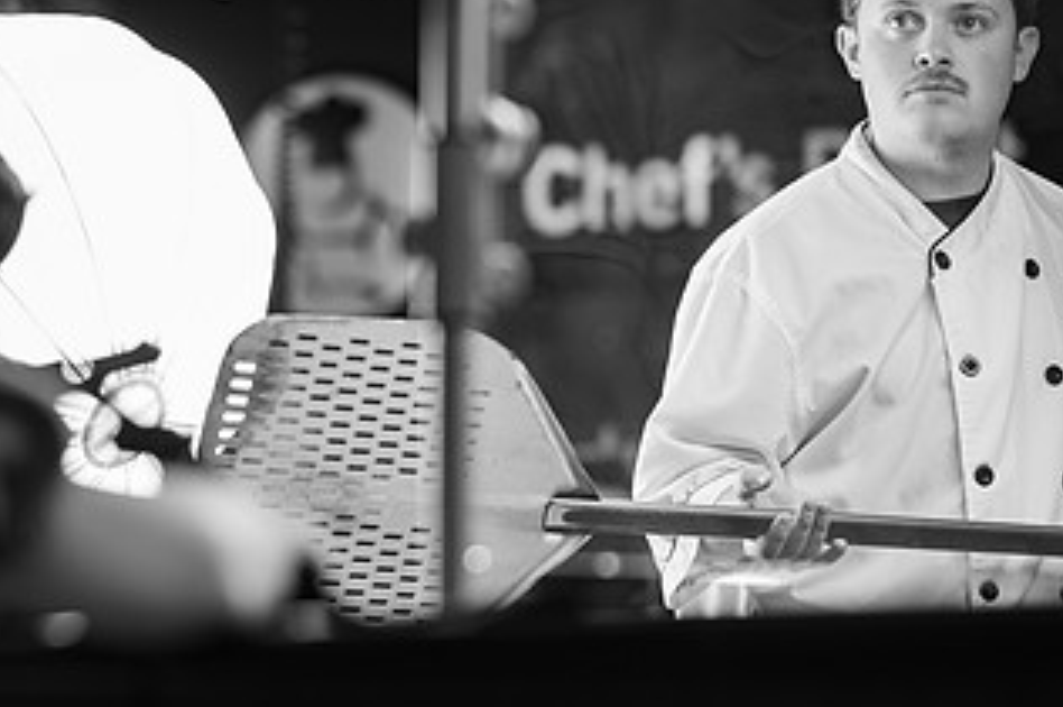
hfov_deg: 13.1
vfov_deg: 8.8
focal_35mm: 156
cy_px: 380
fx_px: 4601
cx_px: 303
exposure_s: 1/200
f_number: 1.8
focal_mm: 85
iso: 100
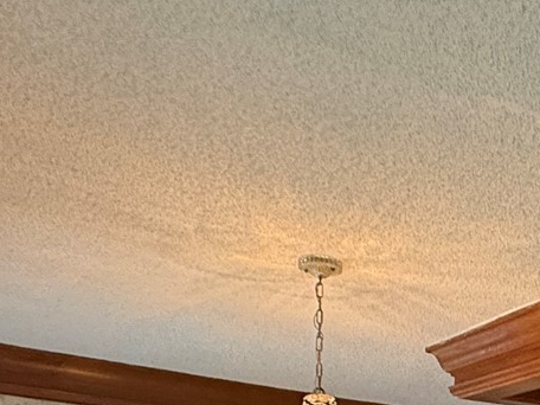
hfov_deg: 30.5
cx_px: 534
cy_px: 690
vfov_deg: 19.6
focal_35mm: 59
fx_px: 920
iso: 400
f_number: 2.2
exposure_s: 1/60
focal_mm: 2.22
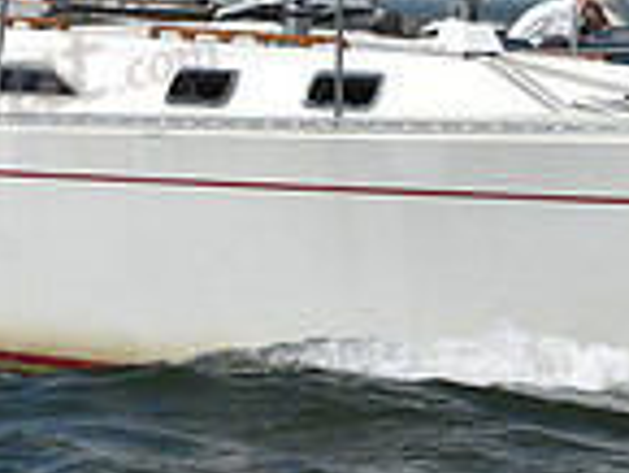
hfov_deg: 6.0
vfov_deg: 4.5
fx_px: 6020
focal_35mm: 331
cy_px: -171
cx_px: 447
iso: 250
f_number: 9
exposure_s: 1/1250
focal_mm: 86
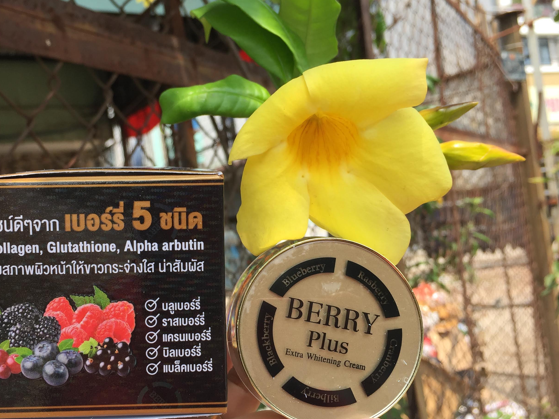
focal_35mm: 39
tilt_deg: +4.9
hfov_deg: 47.5
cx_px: 219
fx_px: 630
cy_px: 207
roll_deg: +5.2
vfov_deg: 36.8
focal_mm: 4.15
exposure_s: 1/842
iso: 32
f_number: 2.2
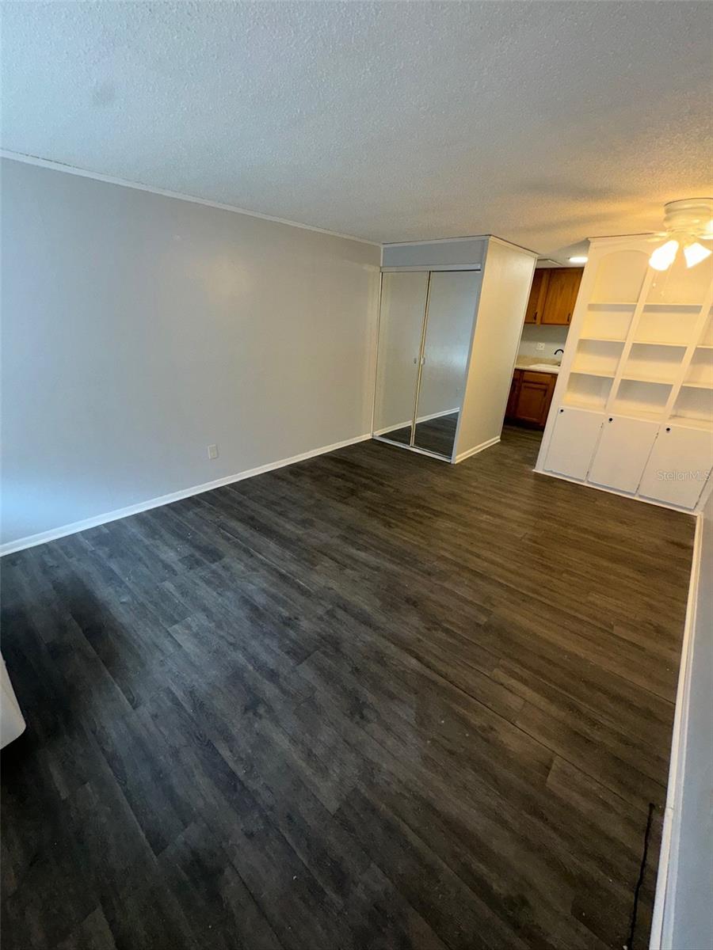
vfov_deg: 102.1
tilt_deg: -23.4
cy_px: 475
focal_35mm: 14
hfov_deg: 85.7
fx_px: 384
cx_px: 356
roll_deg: -1.9
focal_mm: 2.22
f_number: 2.2
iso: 125
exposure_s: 1/60
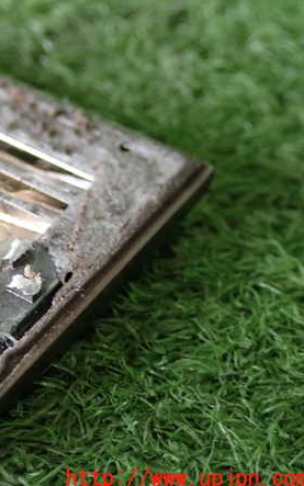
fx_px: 1179
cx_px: -15
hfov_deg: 14.4
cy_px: 246
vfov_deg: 23.3
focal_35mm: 89
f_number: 3.6
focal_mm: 11.09
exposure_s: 1/80
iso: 1250
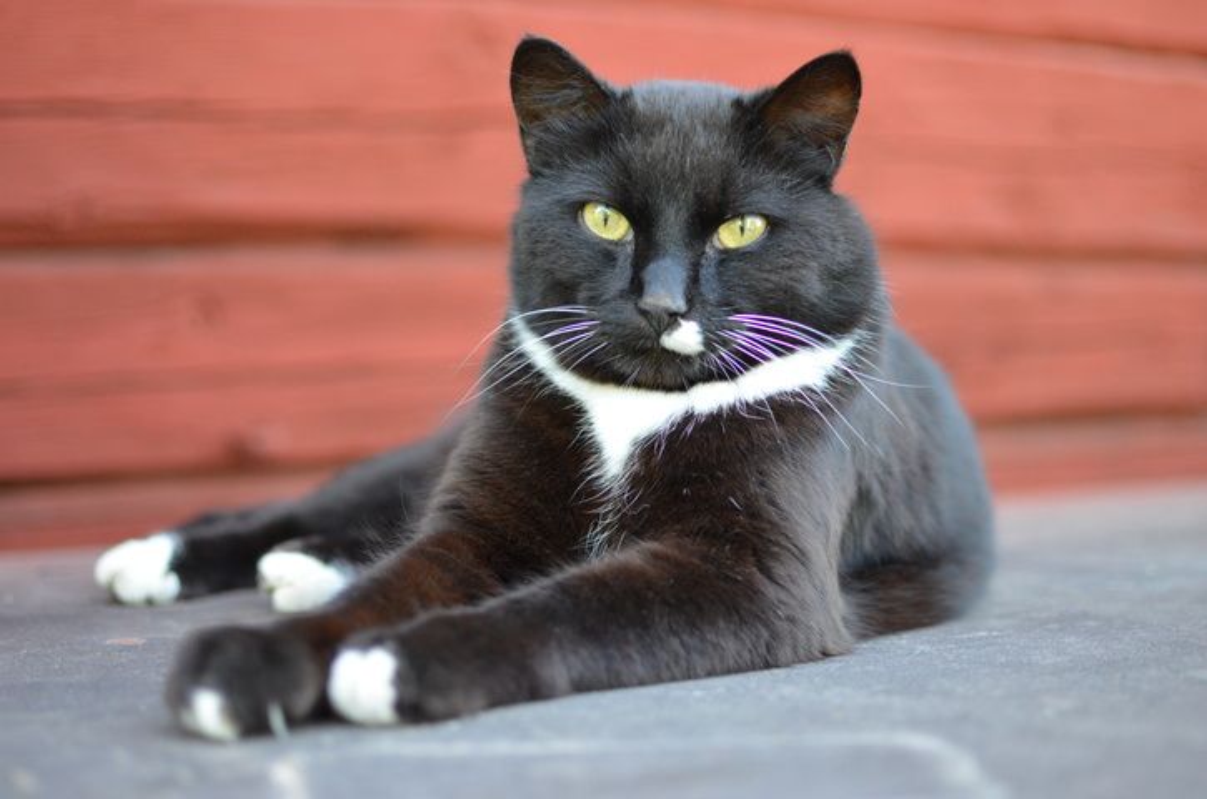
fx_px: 1756
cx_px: 604
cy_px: 400
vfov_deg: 25.6
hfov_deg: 37.9
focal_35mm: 52
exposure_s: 1/500
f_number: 2
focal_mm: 35
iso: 1100
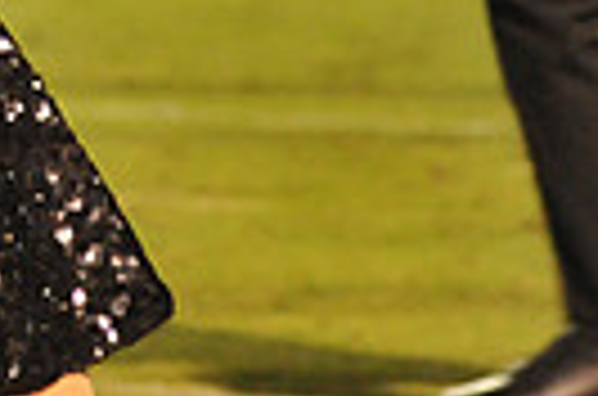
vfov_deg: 2.0
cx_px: -576
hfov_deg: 3.0
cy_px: -302
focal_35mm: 677
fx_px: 11219
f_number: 5.6
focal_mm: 155
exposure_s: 1/200
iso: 6400
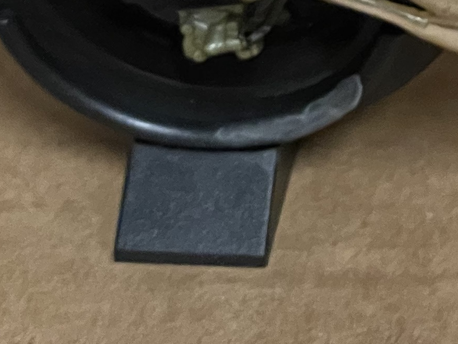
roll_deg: +0.6
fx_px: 3163
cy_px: -437
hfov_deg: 8.0
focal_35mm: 239
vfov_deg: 6.0
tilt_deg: -31.4
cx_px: 782
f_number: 2
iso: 400
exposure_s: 1/50
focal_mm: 6
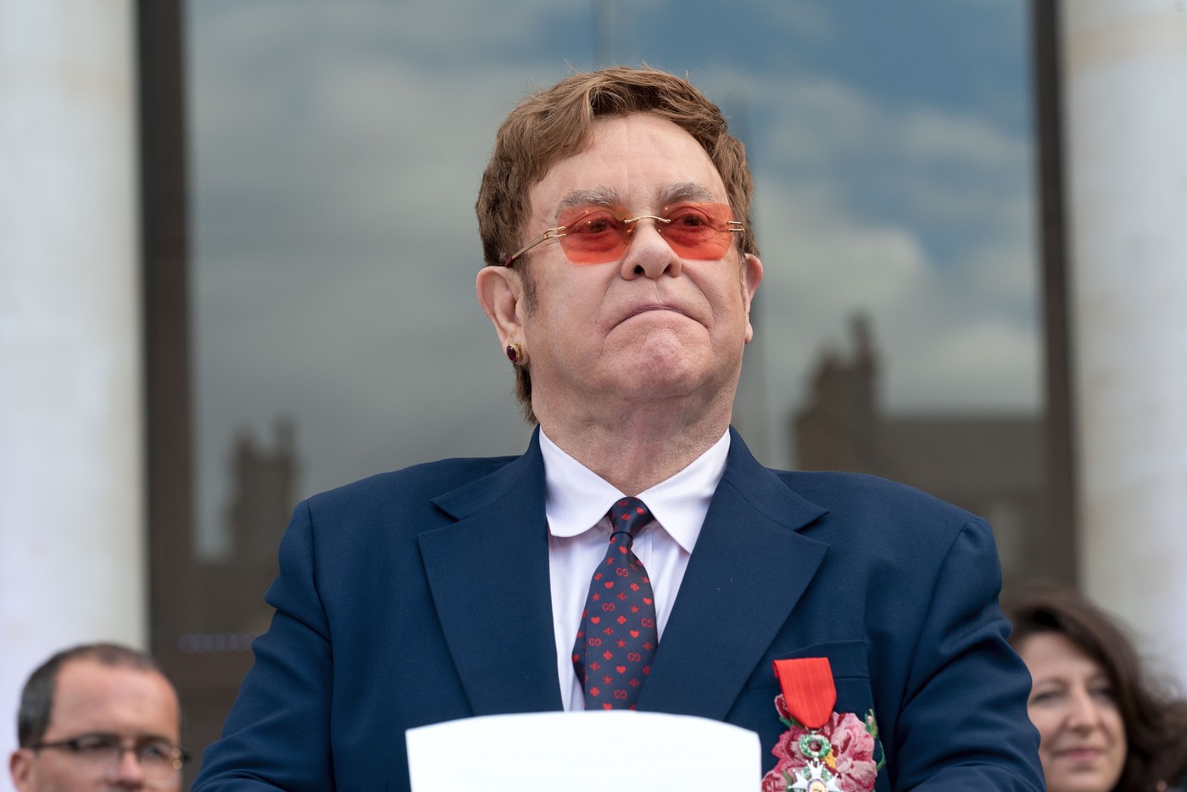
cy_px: 396
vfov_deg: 10.2
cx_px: 594
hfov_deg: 15.2
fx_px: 4452
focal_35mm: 135
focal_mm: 135
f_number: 6.3
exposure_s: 1/320
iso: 800
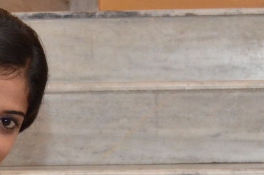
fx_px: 1412
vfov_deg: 6.9
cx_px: 185
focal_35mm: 193
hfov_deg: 10.7
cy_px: 308
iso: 2000
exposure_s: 1/125
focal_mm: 34
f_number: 8
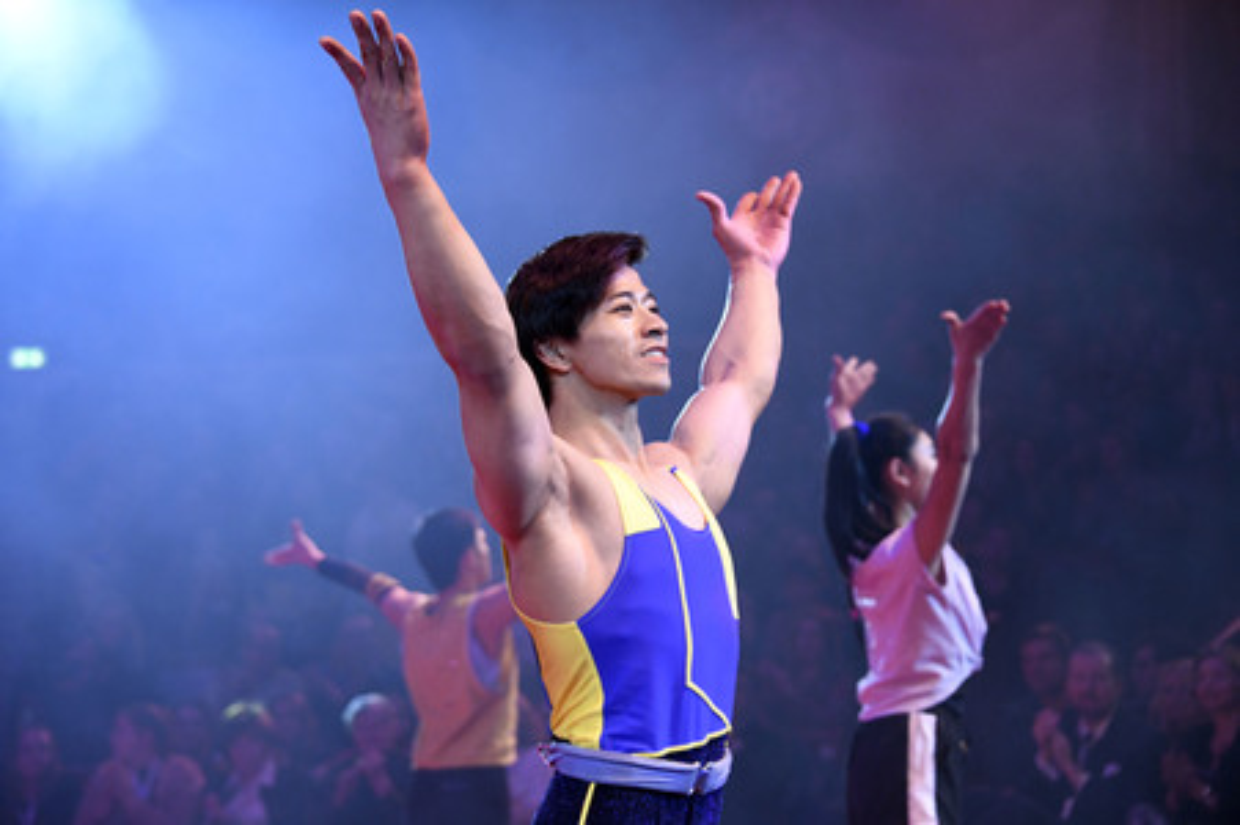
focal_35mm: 105
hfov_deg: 19.5
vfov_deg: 13.0
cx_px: 620
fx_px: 3614
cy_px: 412
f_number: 6.3
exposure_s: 1/160
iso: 3200
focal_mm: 105
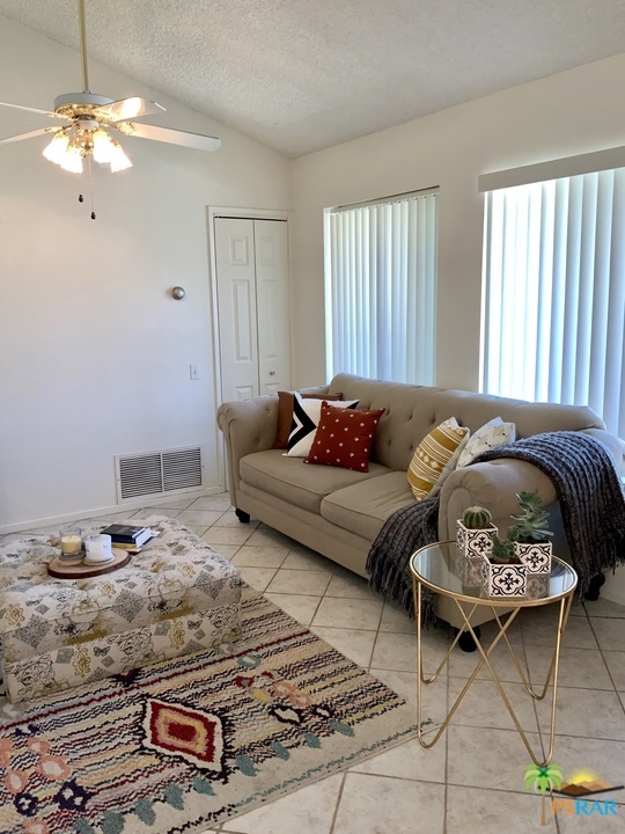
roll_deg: +1.6
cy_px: 417
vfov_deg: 61.7
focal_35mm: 29
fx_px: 698
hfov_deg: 48.2
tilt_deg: -10.4
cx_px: 312
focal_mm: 3
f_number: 1.8
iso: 40
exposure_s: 1/60
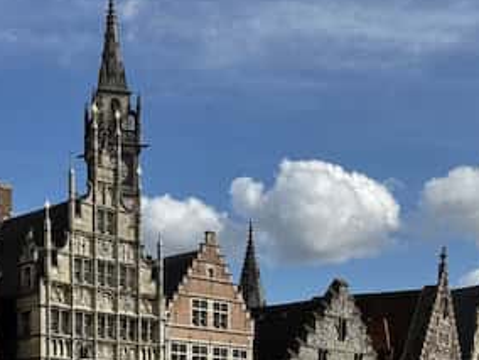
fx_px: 1052
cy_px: 477
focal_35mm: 76
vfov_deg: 18.0
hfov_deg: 25.6
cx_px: 209
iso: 80
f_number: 1.8
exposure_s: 1/5814
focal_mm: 6.8
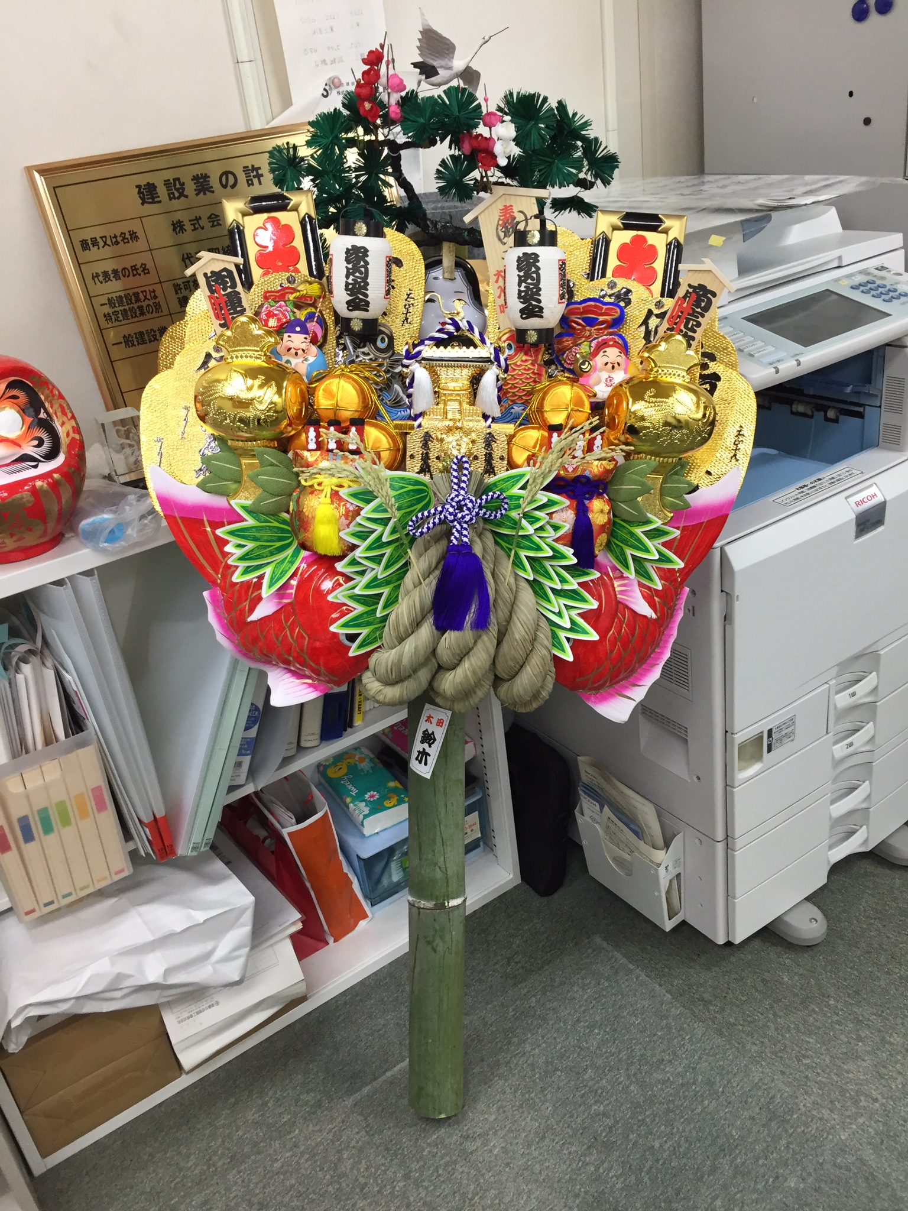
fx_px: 1014
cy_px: 606
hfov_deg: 48.2
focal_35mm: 29
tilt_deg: -27.5
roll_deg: +8.0
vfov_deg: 61.7
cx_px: 454
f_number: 2.2
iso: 40
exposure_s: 1/30
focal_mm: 4.15
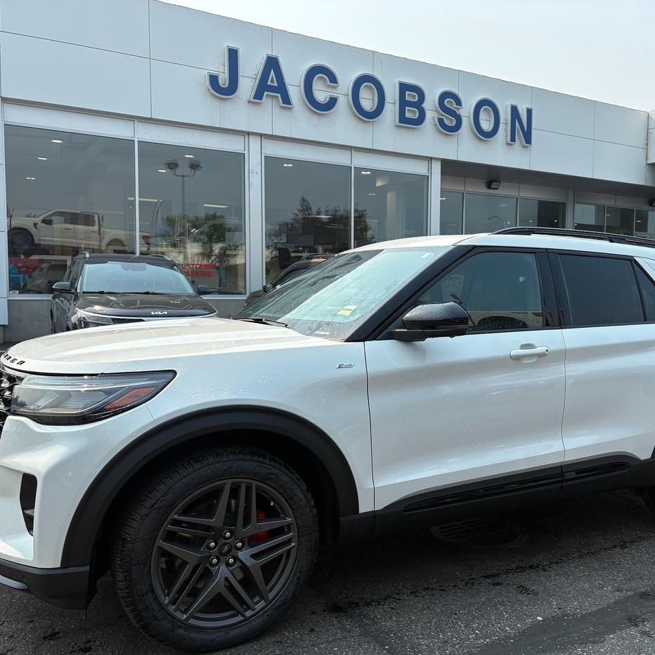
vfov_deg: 52.5
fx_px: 664
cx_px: 387
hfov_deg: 52.2
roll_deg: -0.5
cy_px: 329
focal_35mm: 31
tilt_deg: -3.0
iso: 50
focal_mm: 5.96
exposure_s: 1/2538
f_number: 1.6
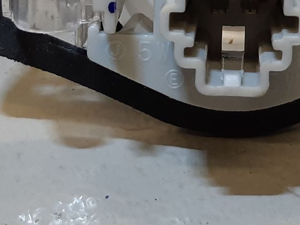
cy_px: 22
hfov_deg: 22.3
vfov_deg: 16.9
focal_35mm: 86
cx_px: 261
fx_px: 745
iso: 80
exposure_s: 1/100
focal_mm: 3.93
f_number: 1.7
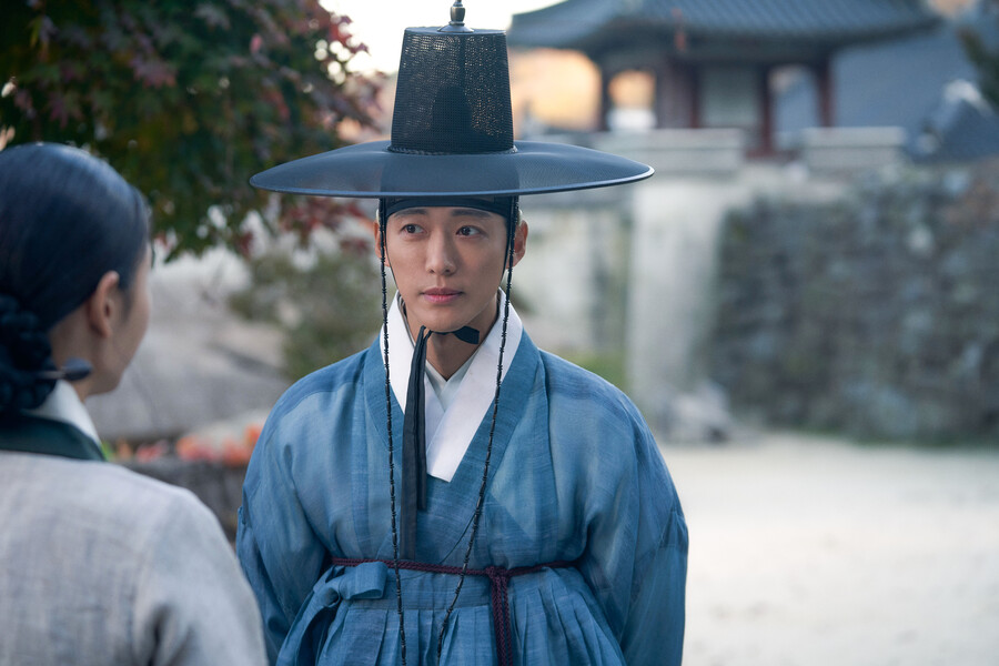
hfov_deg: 26.7
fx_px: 2109
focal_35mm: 76
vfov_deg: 17.9
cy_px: 333
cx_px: 500
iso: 200
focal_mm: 76
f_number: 3.2
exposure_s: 1/160
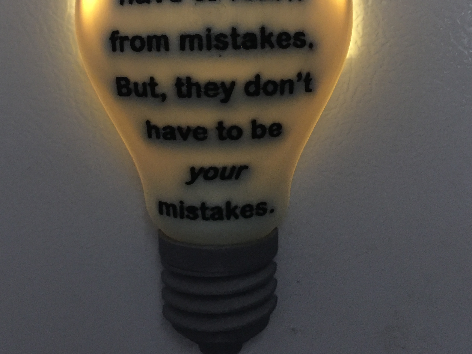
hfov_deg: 43.8
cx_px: 208
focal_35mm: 43
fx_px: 586
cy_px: 102
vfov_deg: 33.1
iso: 125
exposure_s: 1/4
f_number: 2.2
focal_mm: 4.15
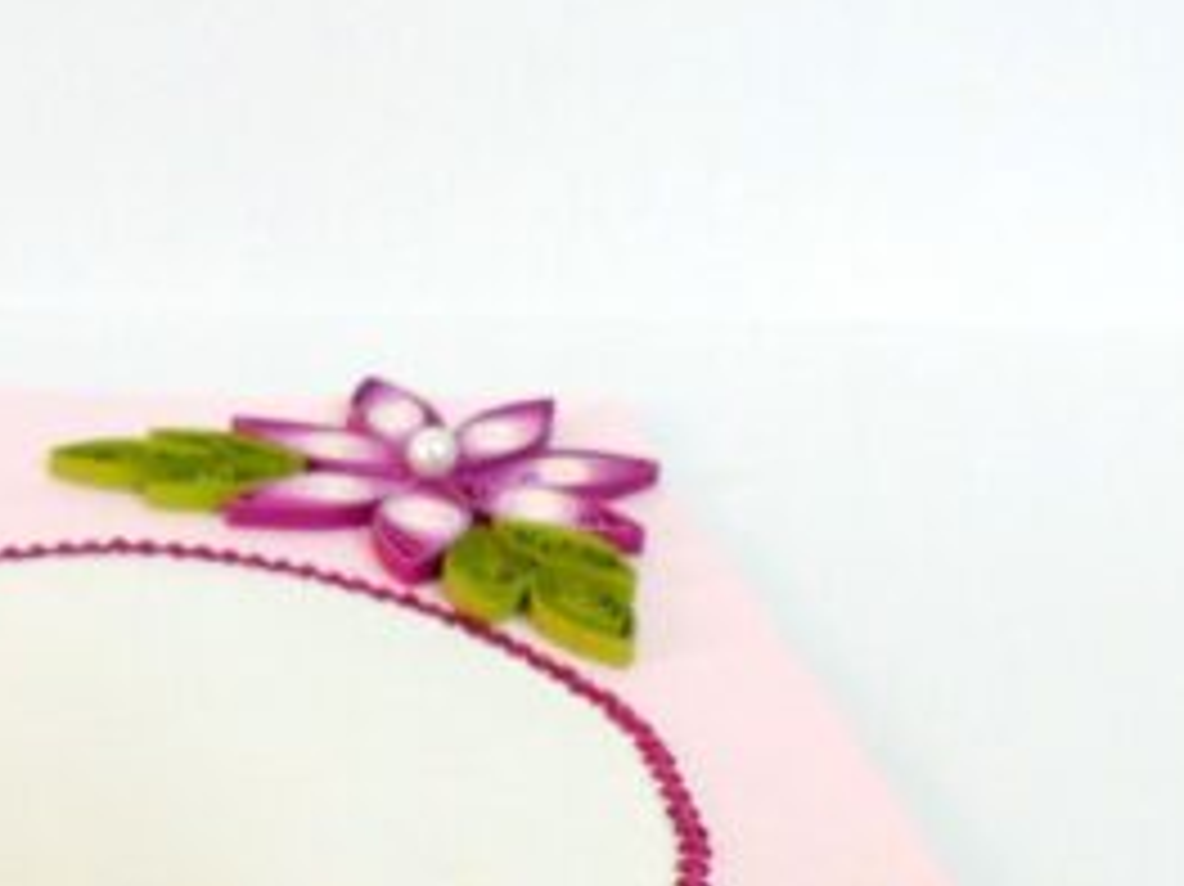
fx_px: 1949
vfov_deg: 24.8
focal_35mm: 57
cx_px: 149
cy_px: 823
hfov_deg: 32.3
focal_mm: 4.5
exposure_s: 1/25
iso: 400
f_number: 2.8
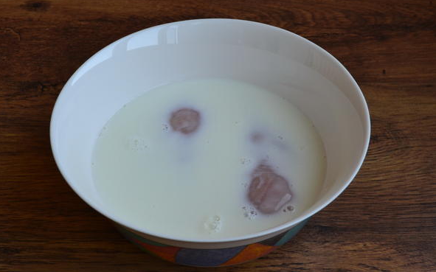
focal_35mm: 59
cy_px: 144
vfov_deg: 22.0
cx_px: 218
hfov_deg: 34.6
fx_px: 701
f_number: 9
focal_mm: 38
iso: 400
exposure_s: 1/100
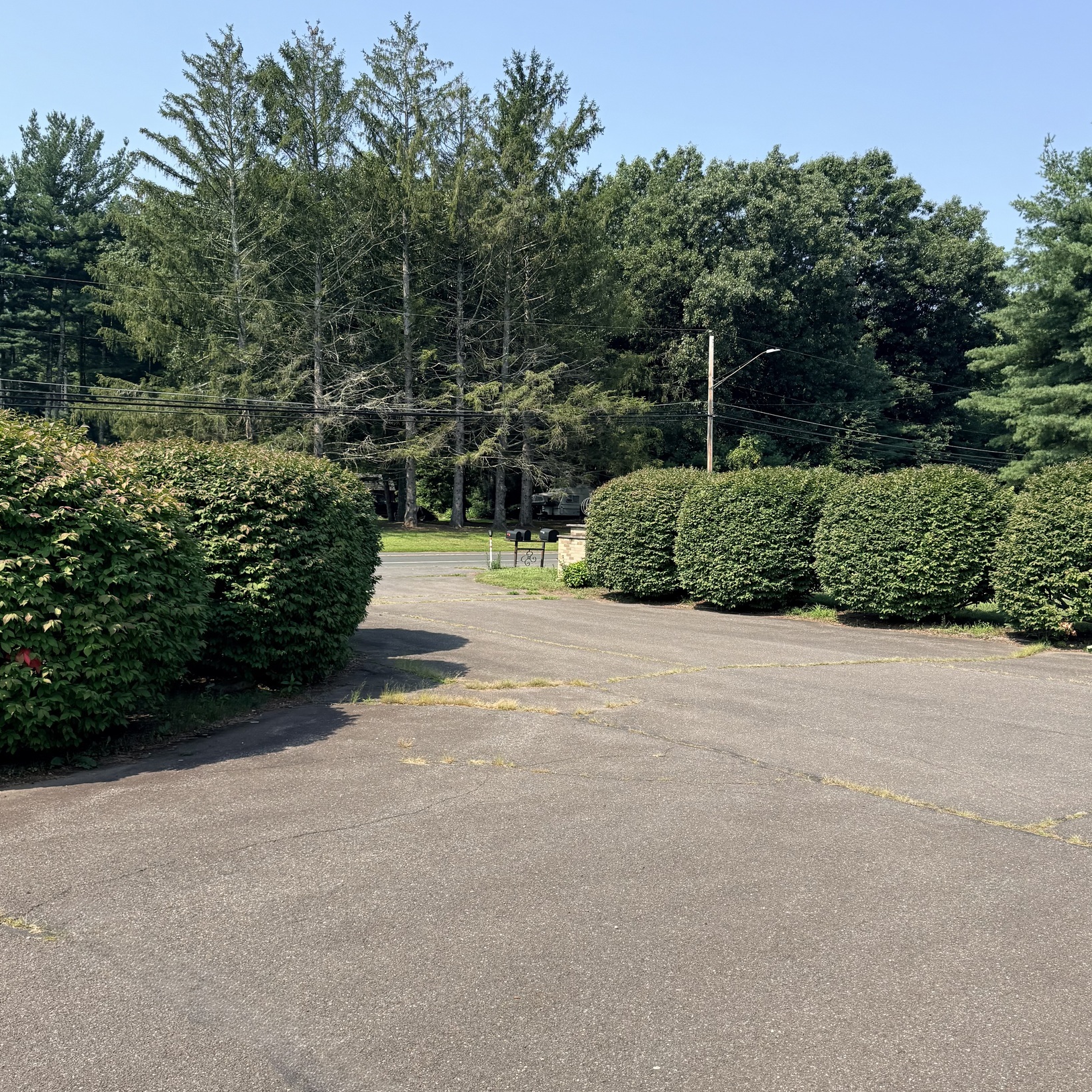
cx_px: 535
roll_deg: +0.1
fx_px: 1071
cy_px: 601
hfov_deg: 54.0
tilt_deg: -3.5
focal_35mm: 30
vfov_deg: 53.9
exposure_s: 1/3953
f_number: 1.78
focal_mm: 6.76
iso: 100
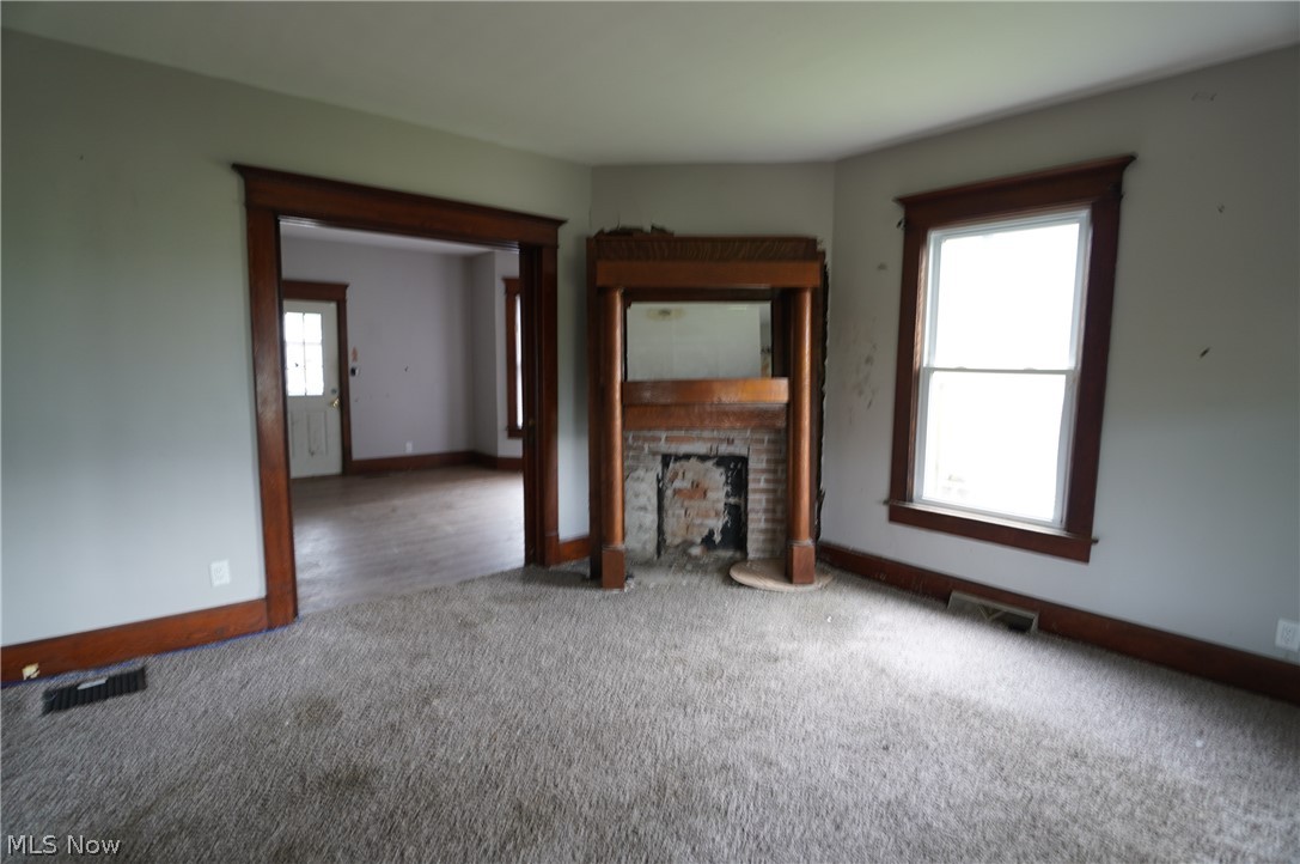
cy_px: 432
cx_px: 650
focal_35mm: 16
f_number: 2.8
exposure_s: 1/8
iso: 100
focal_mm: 11
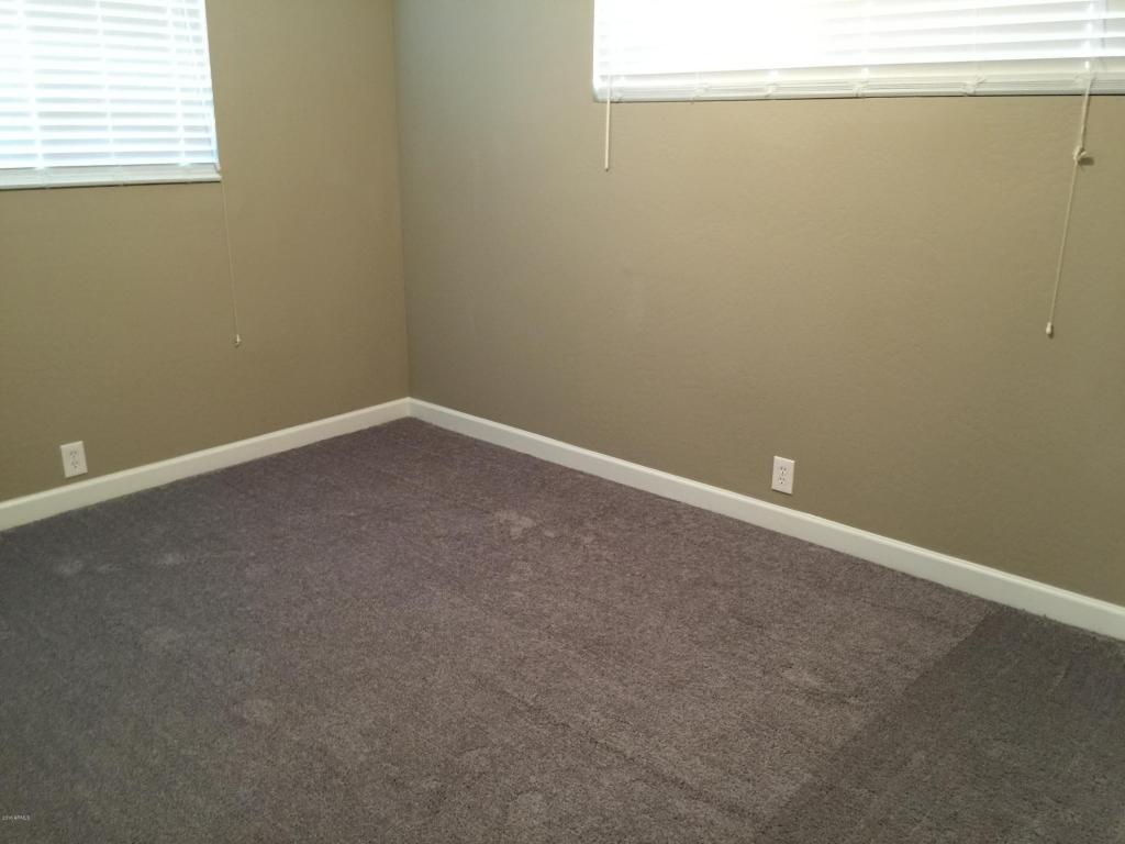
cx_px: 562
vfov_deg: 48.2
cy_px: 422
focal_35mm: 29
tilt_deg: -18.4
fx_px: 942
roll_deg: -1.5
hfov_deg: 61.7
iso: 64
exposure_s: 1/4
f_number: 2.2
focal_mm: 4.15
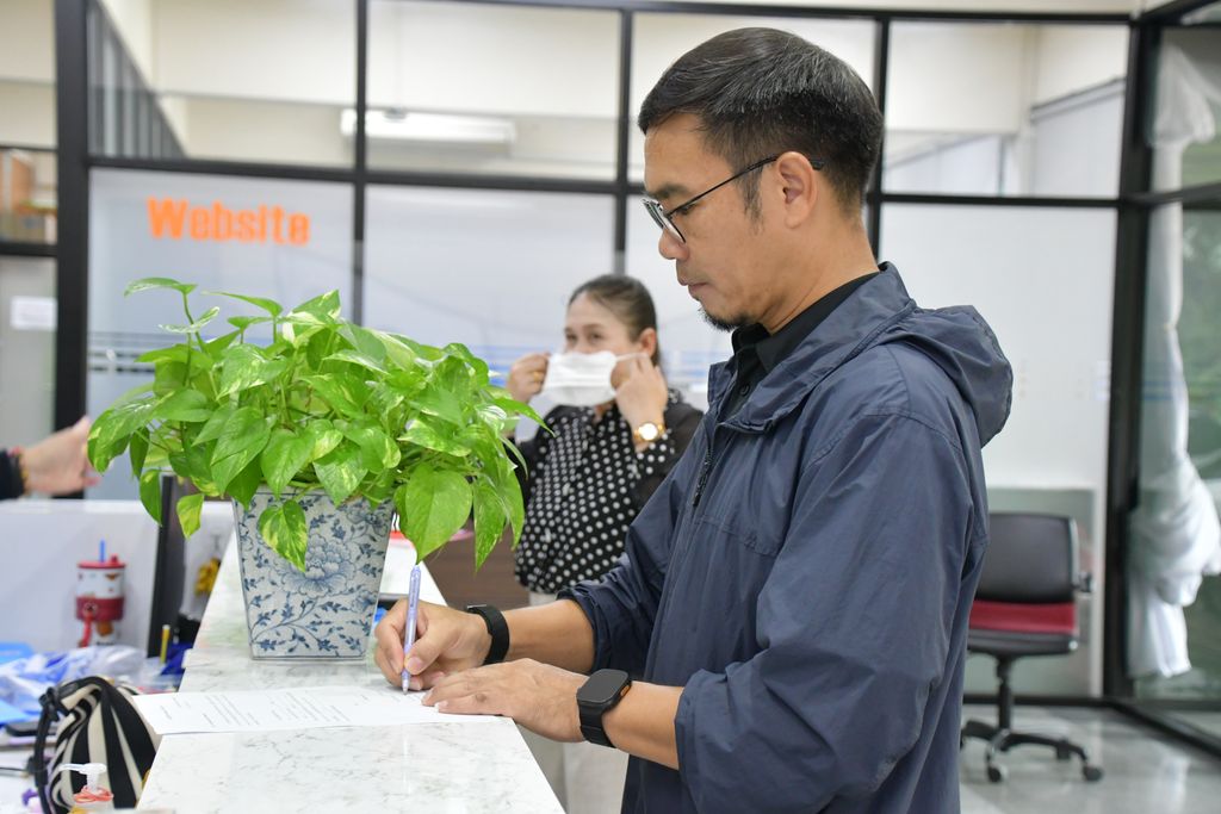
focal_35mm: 60
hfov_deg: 33.4
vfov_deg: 22.6
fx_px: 2035
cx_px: 610
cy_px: 407
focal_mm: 40
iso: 2800
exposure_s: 1/125
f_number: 4.2
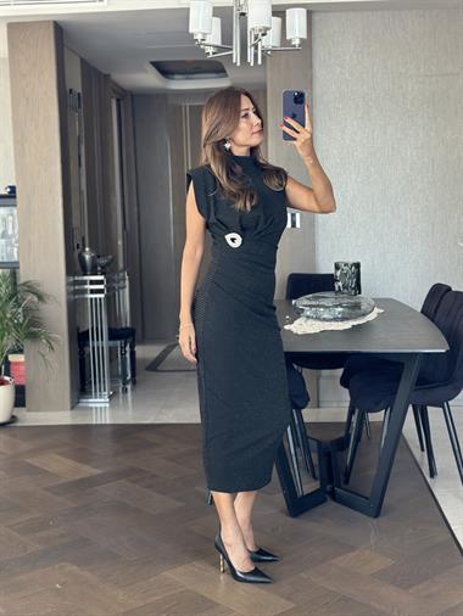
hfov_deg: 30.3
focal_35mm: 48
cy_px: 308
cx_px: 232
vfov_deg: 39.6
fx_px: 855
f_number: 1.78
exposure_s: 1/60
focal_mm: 6.86
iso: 125
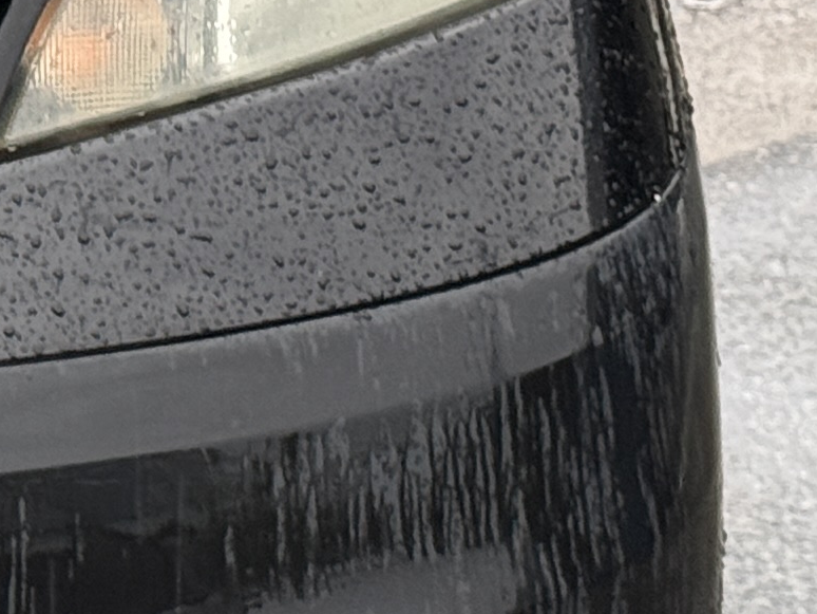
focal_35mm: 250
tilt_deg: -9.0
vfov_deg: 5.9
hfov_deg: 7.6
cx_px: -732
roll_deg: -1.1
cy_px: -149
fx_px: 5902
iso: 80
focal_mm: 6.76
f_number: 1.78
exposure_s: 1/121
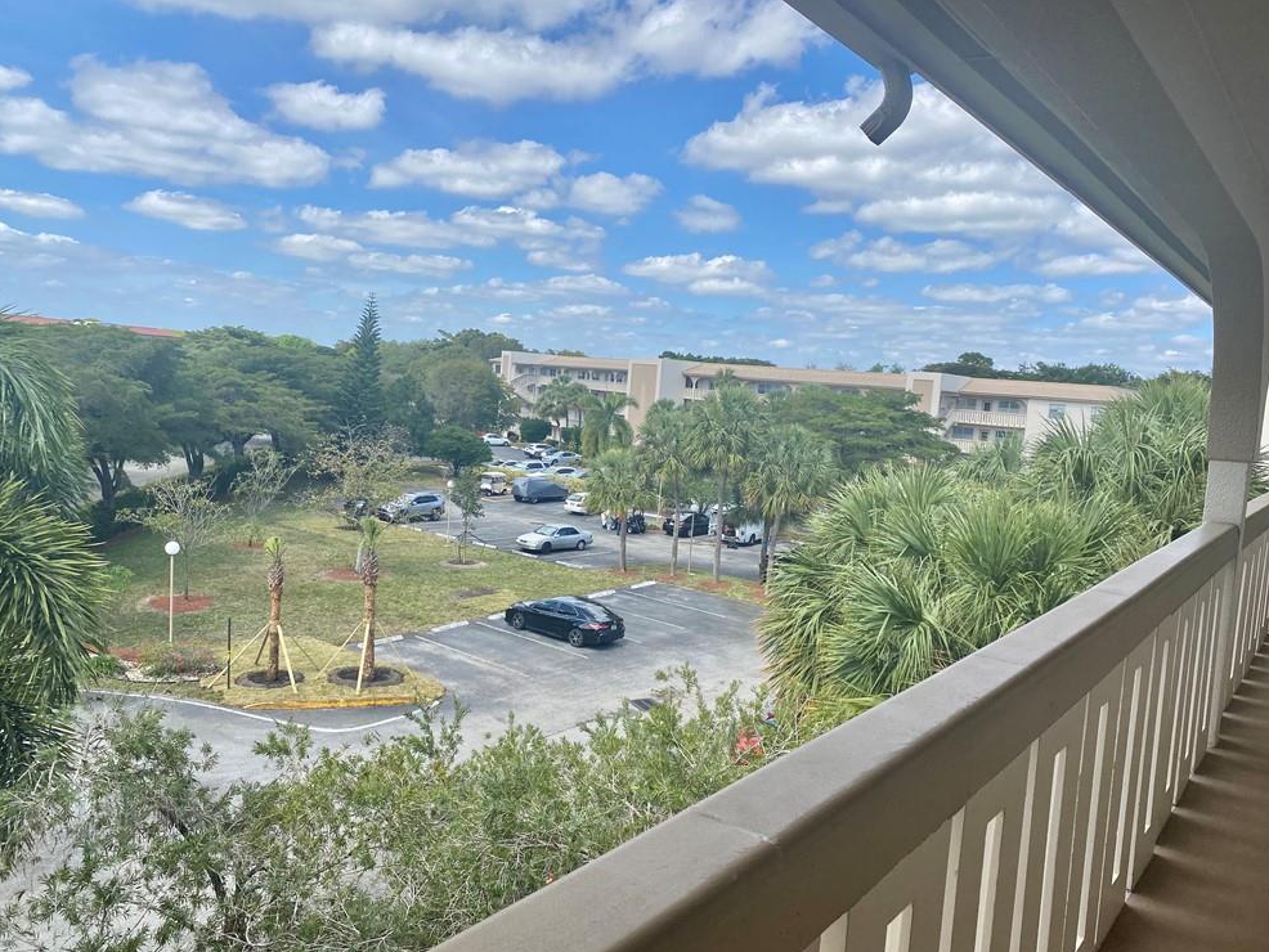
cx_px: 625
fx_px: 990
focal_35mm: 27
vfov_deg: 51.4
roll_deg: -3.8
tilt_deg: -4.8
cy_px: 472
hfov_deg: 65.3
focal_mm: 4.25
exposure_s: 1/2463
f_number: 1.8
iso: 32
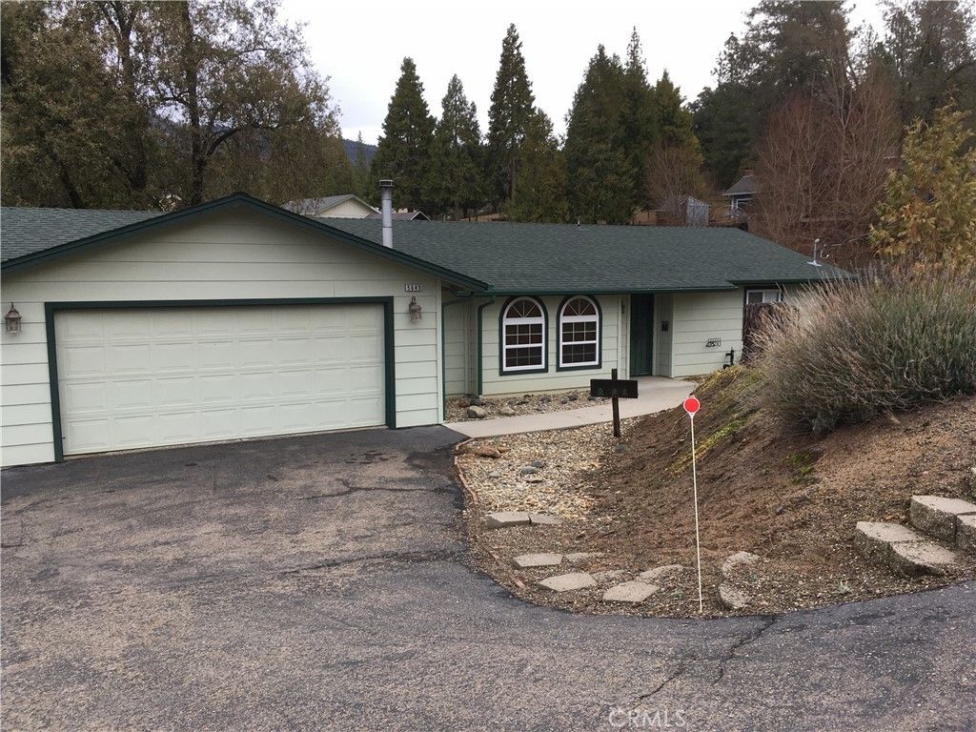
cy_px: 366
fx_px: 818
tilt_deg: -6.6
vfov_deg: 48.2
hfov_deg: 61.7
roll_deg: +1.9
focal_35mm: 29
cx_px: 488
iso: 25
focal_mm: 4.15
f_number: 2.2
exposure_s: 1/252
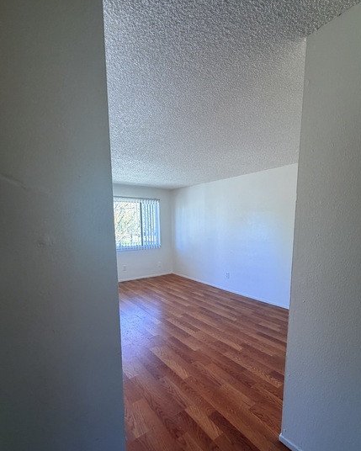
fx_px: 227
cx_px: 183
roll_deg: +0.2
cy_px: 260
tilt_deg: -6.5
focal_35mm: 17
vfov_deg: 88.9
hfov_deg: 77.0
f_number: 2.2
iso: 250
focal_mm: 2.22
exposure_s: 1/120
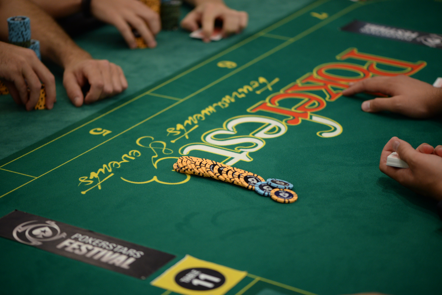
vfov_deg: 13.1
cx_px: 221
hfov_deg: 19.4
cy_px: 148
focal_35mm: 105
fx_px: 1290
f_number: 3.2
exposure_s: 1/200
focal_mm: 105
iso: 1600
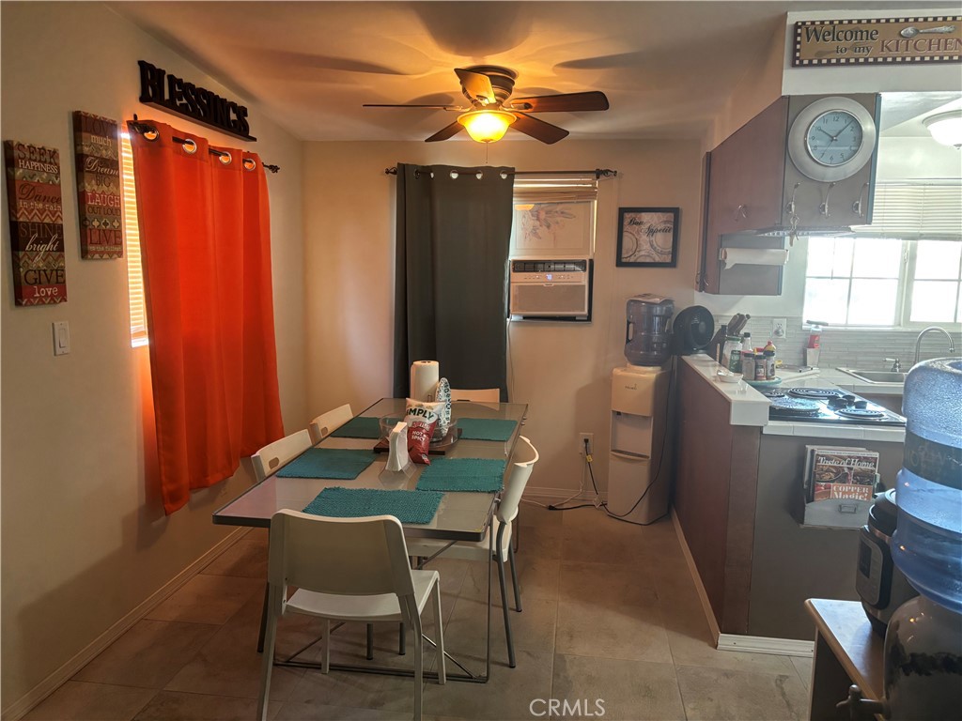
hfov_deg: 67.3
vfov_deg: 53.1
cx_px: 481
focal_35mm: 26
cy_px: 360
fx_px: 723
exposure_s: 1/60
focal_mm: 5.96
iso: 400
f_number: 1.6
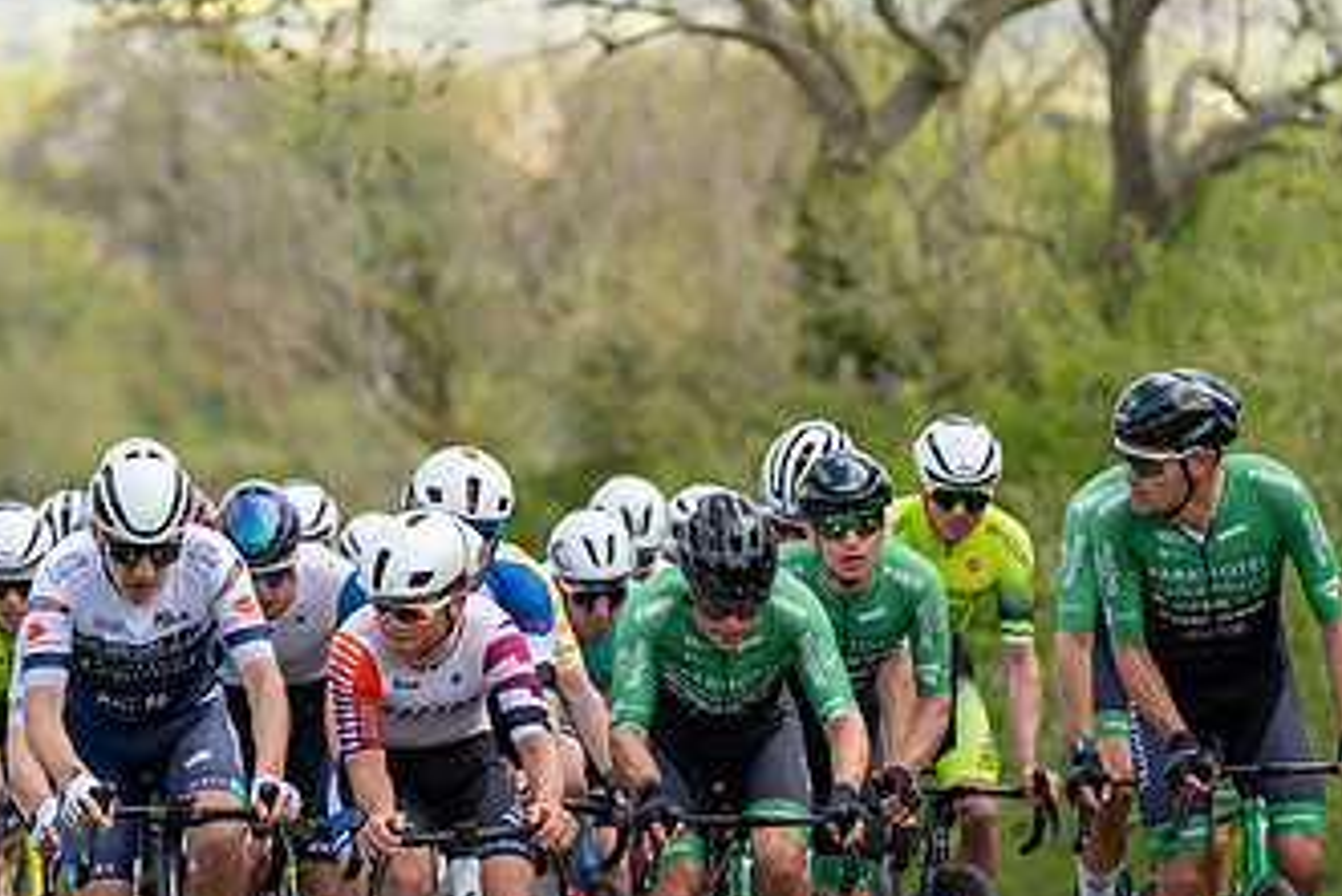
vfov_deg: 4.7
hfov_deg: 7.0
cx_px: 231
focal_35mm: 293
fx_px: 10927
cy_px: 444
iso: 200
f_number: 3.5
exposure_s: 1/1000
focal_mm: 167
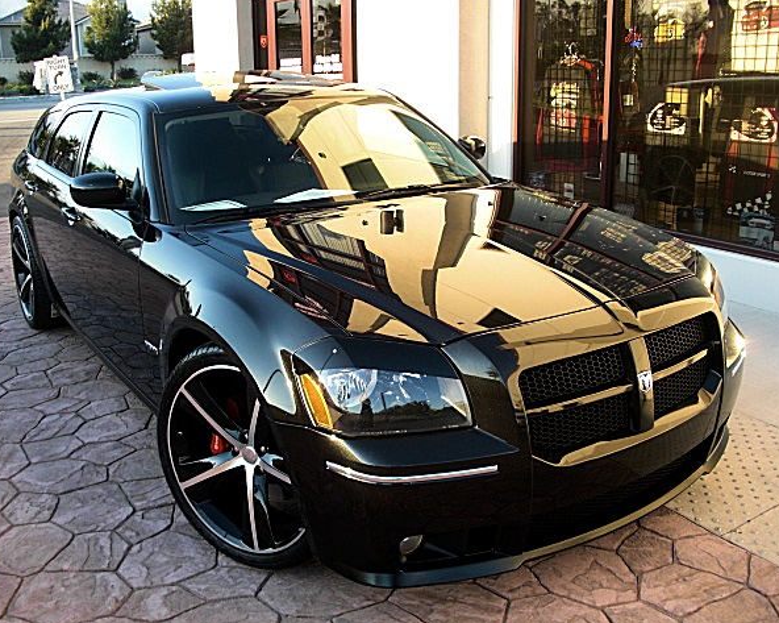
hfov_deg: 48.0
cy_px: 313
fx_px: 876
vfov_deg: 39.1
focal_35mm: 38
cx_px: 386
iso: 50
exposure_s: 1/100
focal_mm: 6.3
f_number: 2.8
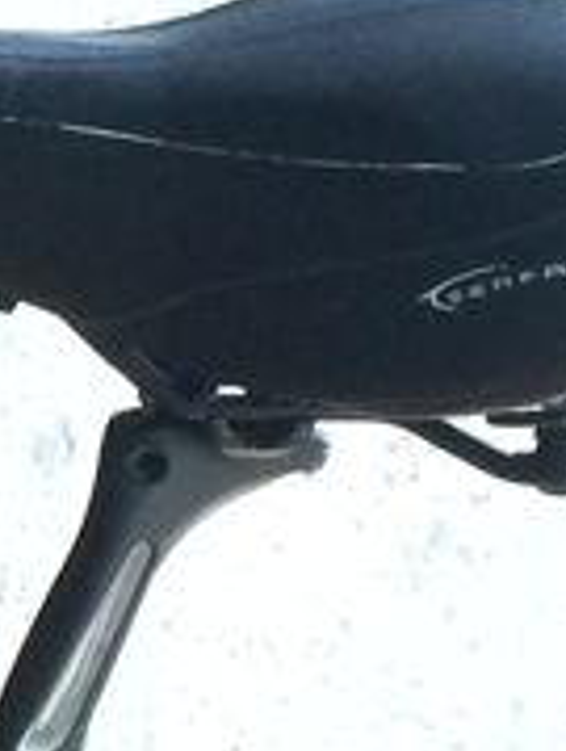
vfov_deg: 8.7
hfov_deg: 6.6
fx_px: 4649
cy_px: 1565
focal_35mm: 214
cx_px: -885
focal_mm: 4.12
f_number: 2.2
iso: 64
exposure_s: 1/30
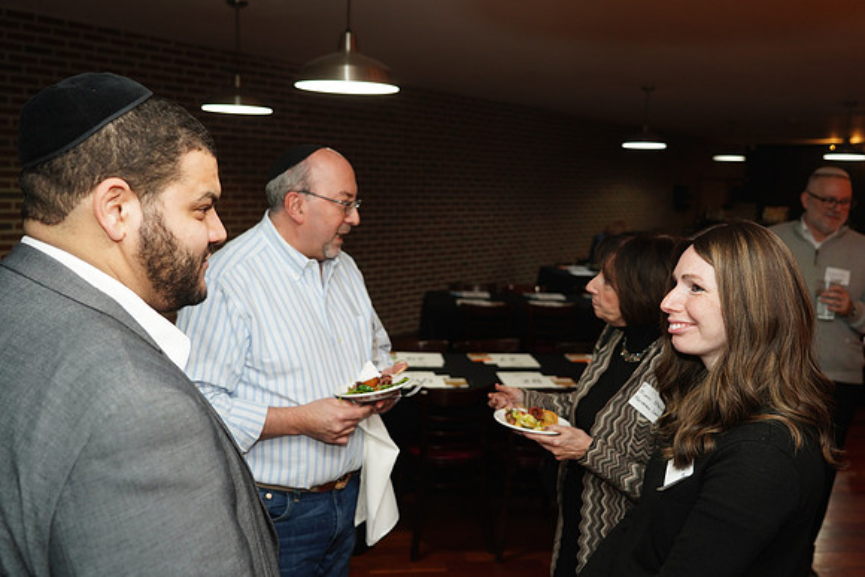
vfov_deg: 40.0
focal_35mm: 33
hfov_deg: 57.2
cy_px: 288
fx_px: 793
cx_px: 432
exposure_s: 1/100
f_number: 4
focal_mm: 33
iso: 800
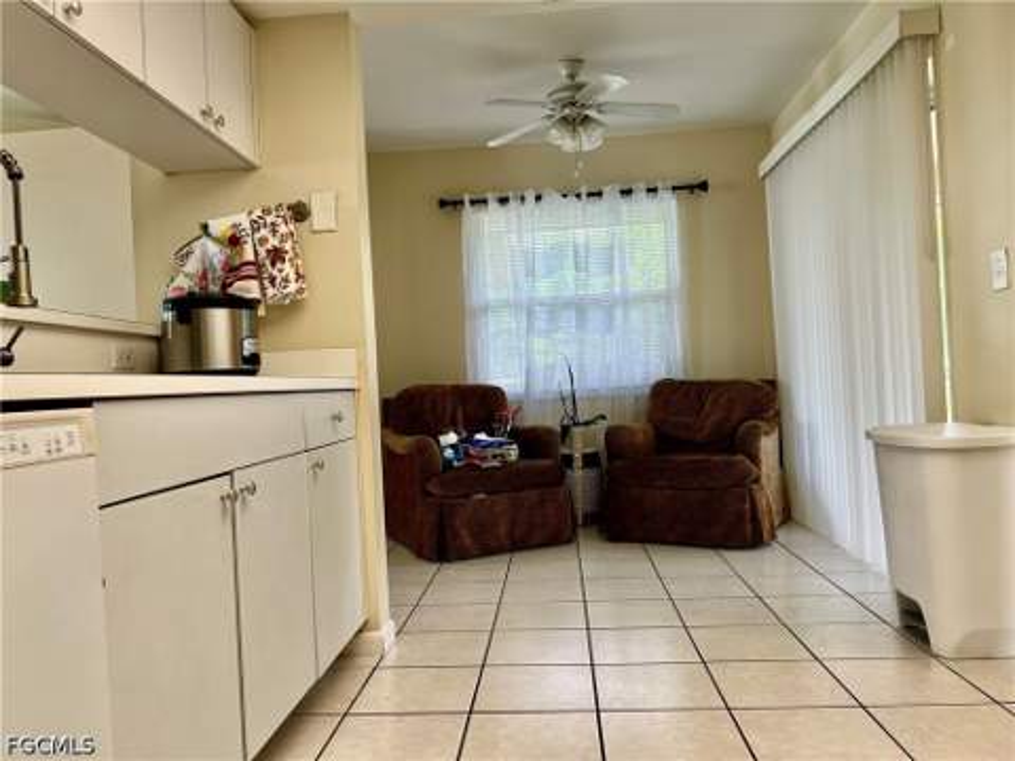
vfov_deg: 53.1
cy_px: 380
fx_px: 762
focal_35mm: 26
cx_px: 508
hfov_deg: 67.3
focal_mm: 5.7
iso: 80
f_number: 1.5
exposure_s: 1/60
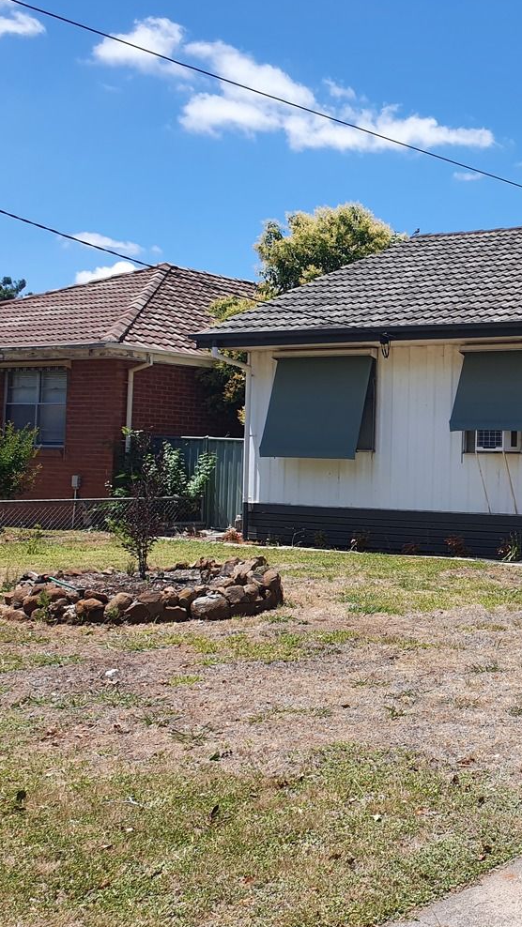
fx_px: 1058
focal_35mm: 43
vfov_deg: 47.3
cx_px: 613
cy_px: 441
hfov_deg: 25.2
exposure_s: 1/1524
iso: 50
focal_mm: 4.32
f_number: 2.4
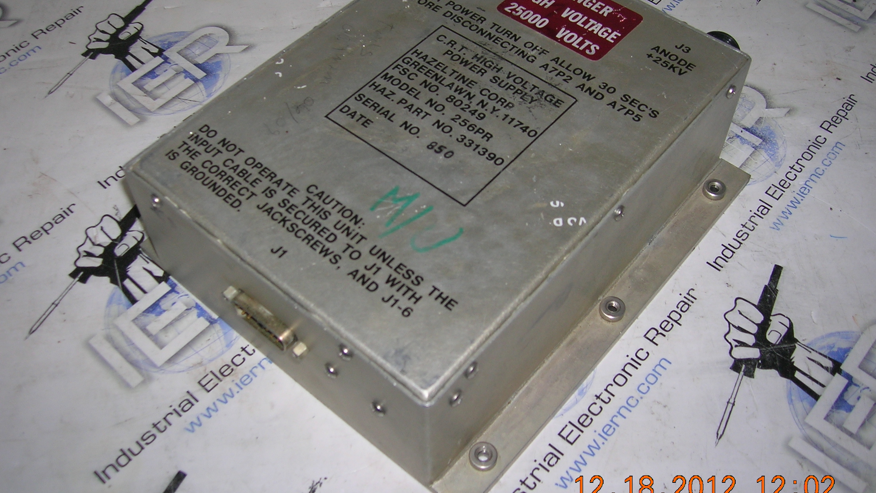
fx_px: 883
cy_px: 221
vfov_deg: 31.2
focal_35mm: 38
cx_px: 443
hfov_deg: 52.8
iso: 50
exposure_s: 1/60.1
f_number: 2.9
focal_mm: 5.7
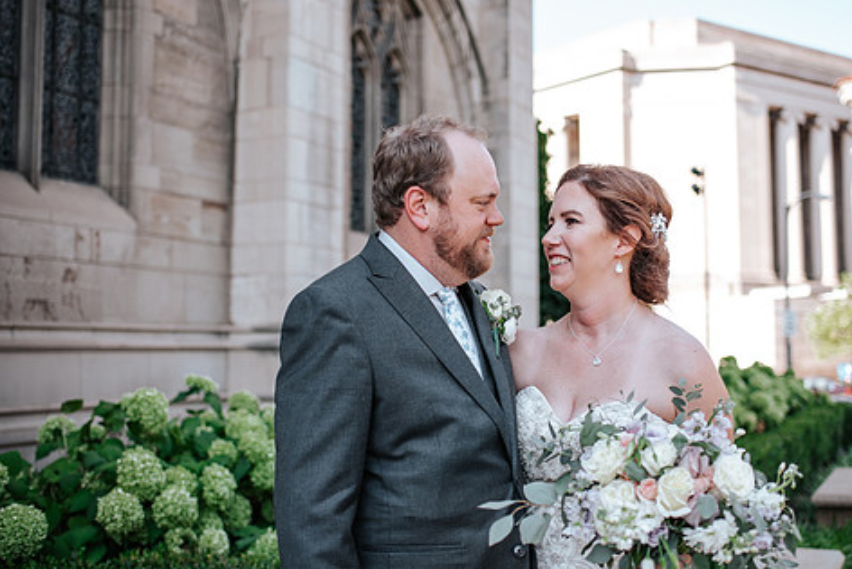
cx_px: 493
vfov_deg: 31.2
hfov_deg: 45.3
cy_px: 283
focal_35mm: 43
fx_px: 1018
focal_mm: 35
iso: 100
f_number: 2.2
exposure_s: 1/500
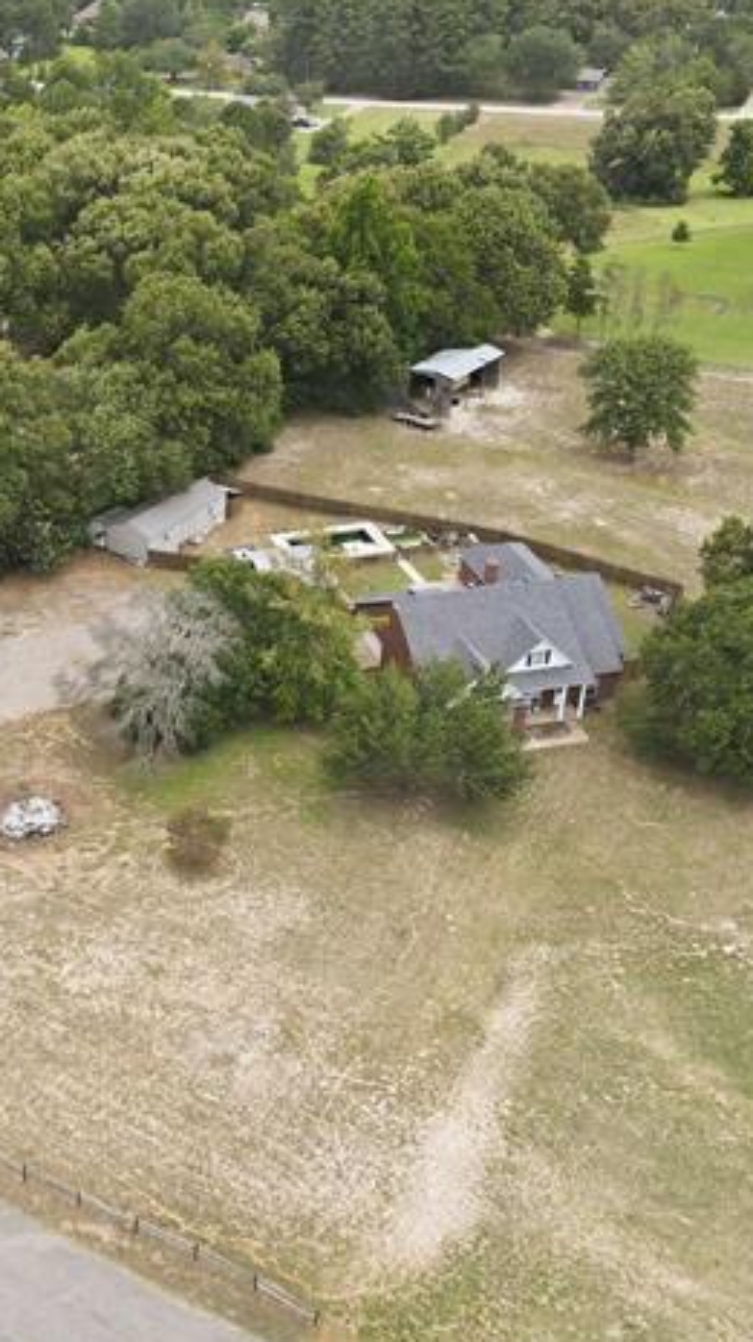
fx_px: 1280
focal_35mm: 36
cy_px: 684
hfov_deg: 32.3
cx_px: 208
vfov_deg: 55.3
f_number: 2.8
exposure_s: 1/320
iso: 100
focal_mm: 4.5
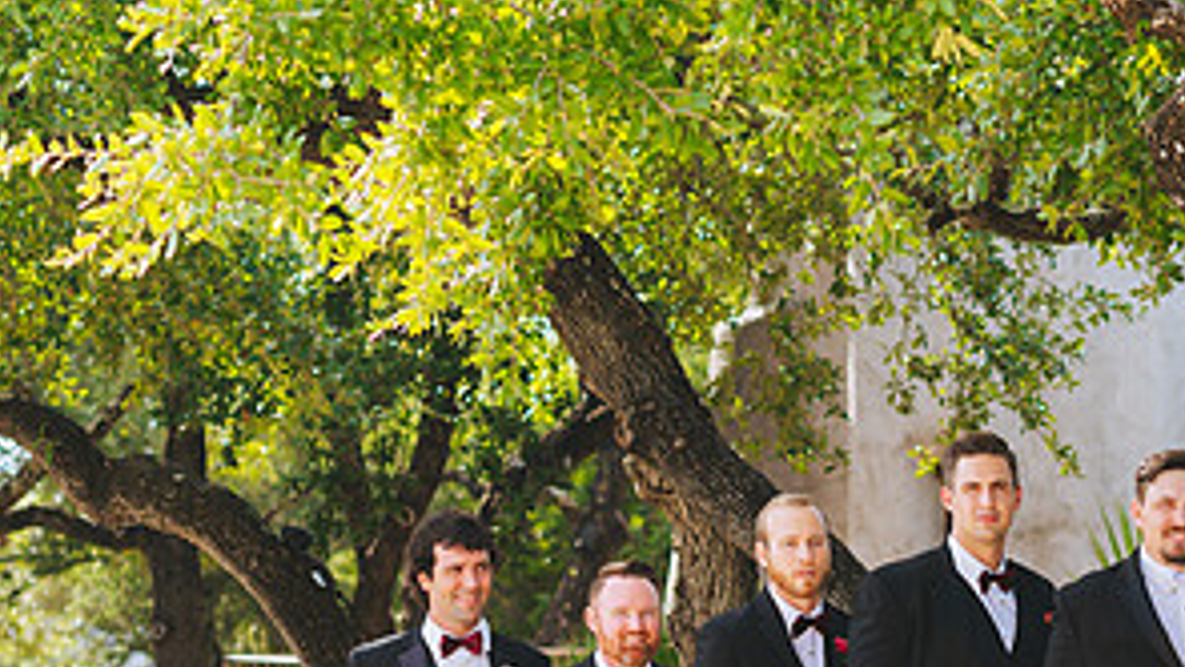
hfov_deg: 12.2
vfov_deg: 6.9
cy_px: 639
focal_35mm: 175
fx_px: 5499
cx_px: 1064
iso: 320
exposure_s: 1/1250
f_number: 3.5
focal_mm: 85
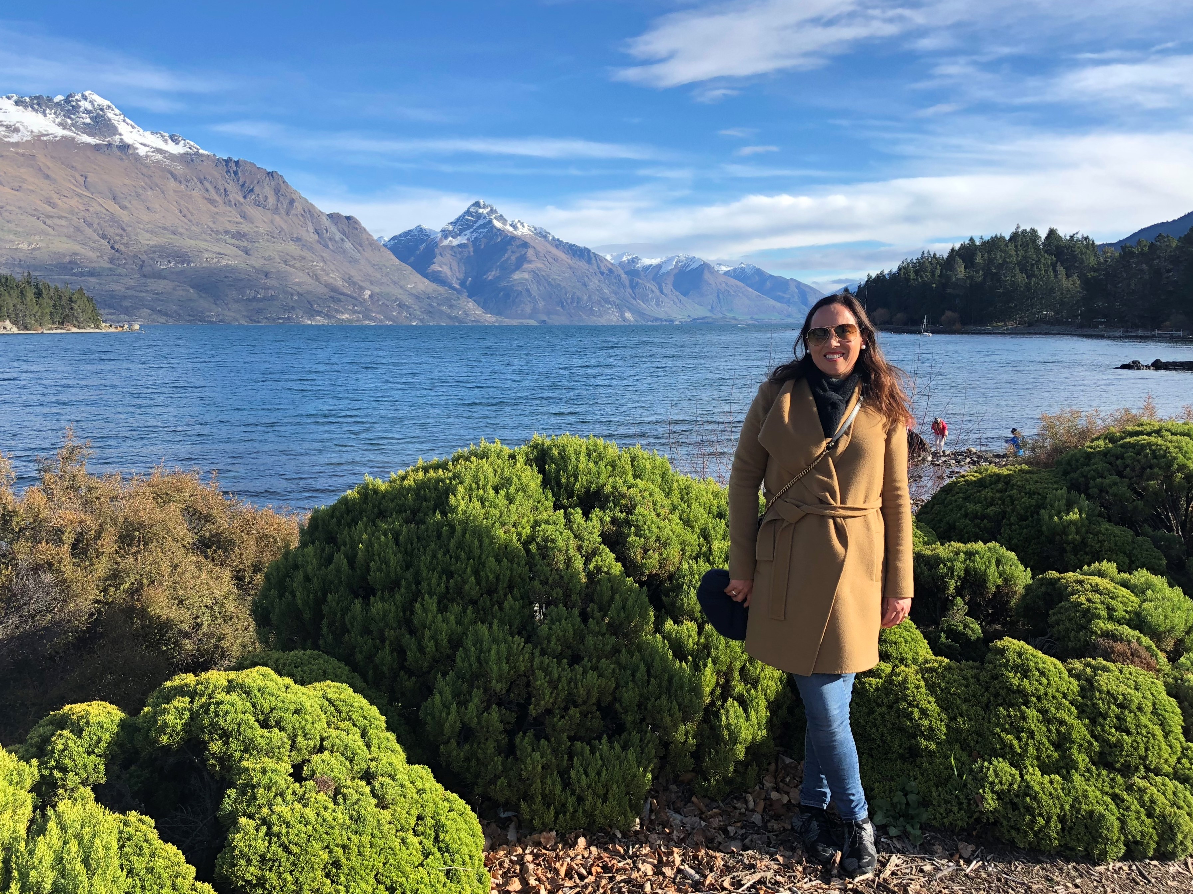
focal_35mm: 28
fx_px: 965
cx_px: 596
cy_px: 447
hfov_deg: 63.4
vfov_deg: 49.7
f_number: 1.8
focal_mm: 4
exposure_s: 1/631
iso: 20
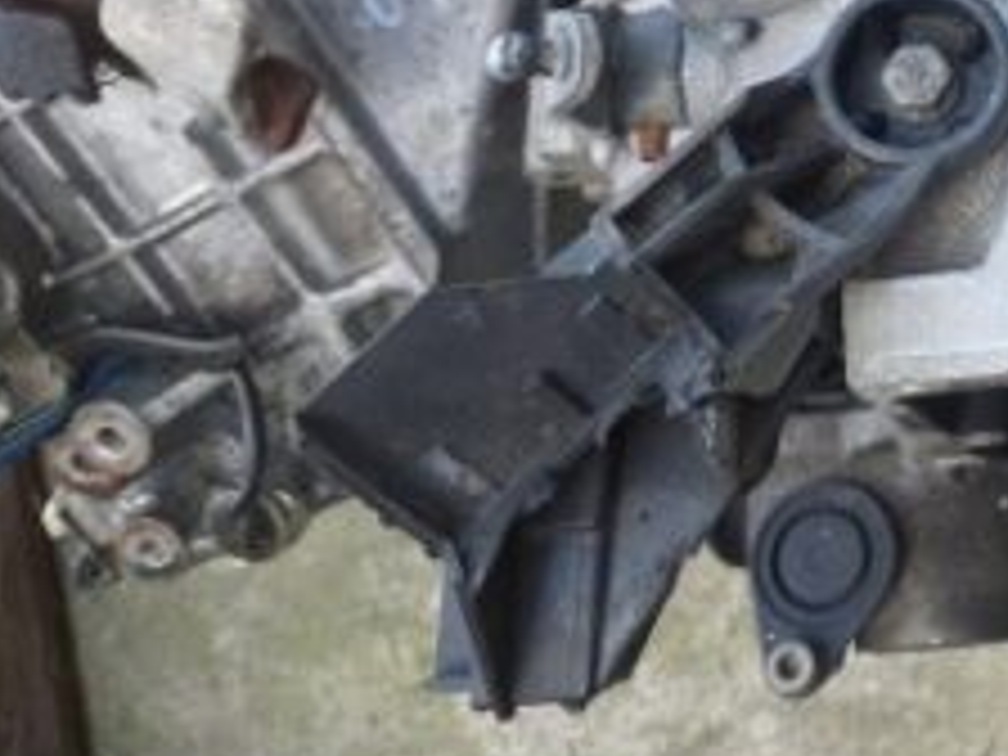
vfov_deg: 20.7
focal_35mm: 67
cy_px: -112
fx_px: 1951
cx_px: 1260
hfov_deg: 25.5
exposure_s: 1/132
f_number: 1.8
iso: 40
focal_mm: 5.23
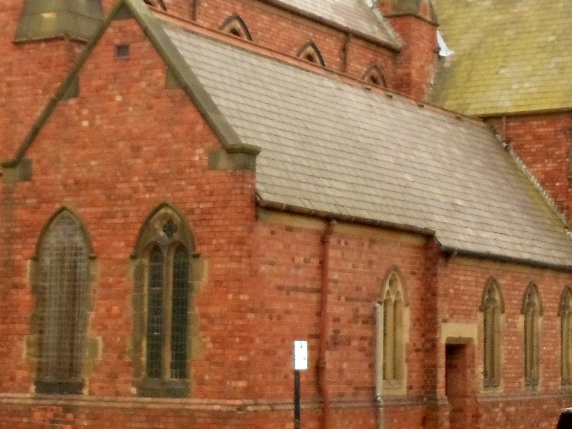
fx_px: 2198
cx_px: 259
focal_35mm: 133
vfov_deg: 11.1
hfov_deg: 14.8
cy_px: 51
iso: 400
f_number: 3.5
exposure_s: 1/80
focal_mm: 6
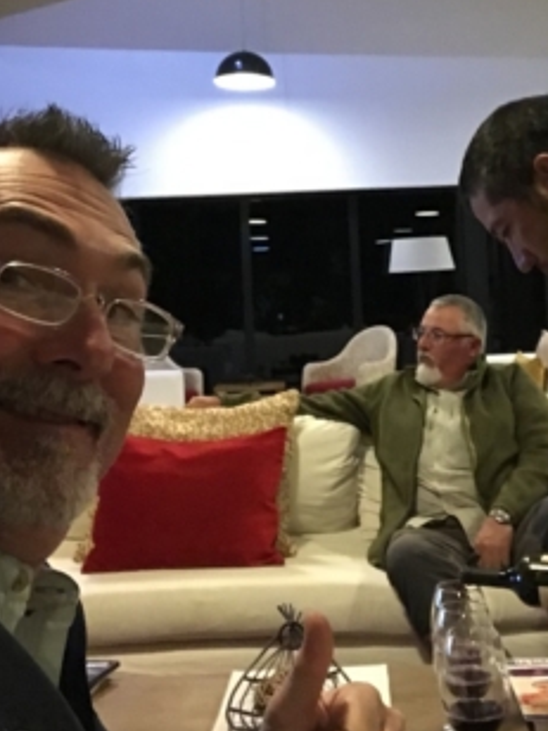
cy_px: 244
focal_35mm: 52
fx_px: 1098
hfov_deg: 27.9
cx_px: 346
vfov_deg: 36.4
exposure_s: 1/15
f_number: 2.2
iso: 640
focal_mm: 2.87
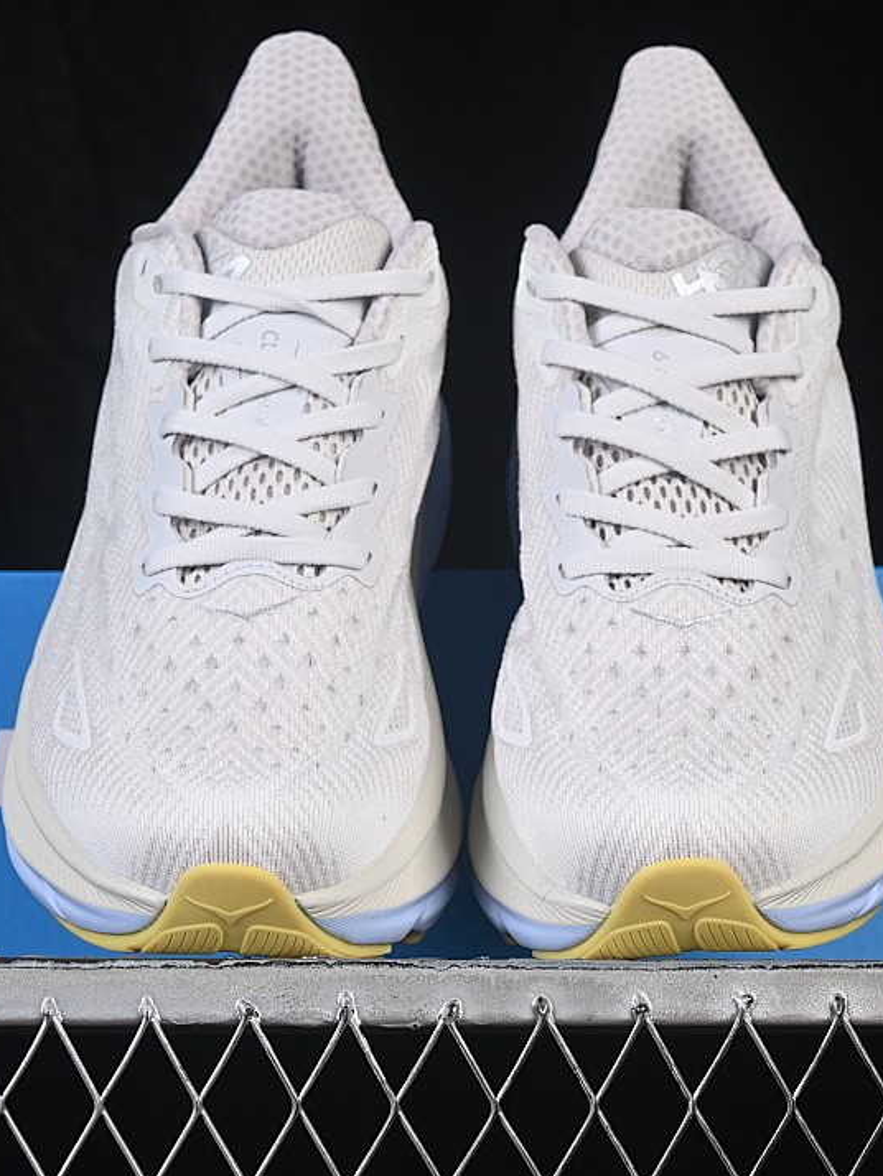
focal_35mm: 109
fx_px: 3705
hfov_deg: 13.6
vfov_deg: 18.0
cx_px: 499
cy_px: 590
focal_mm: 50
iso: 160
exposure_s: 1/80
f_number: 8
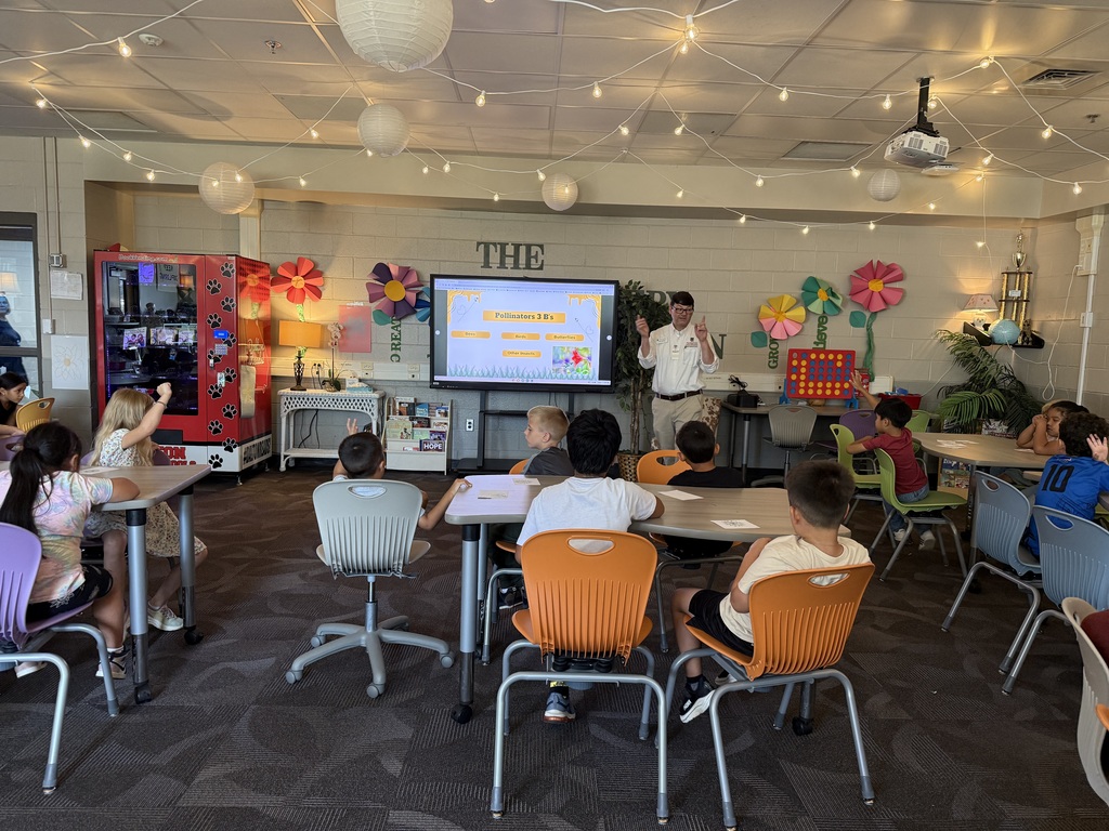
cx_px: 554
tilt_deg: -5.5
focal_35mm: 24
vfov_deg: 56.8
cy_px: 416
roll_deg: -1.9
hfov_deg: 71.6
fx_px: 769
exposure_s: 1/60
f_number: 1.78
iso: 250
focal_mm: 6.76
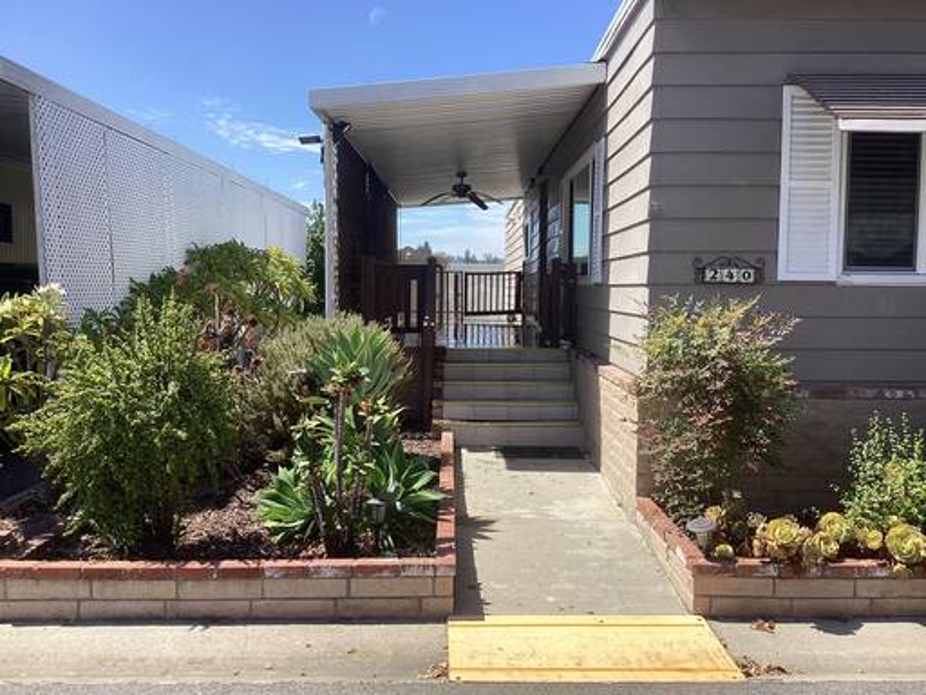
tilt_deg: -3.8
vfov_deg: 45.4
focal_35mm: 31
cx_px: 463
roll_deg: -1.3
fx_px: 829
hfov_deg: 58.4
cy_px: 348
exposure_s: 1/1045
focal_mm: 3.3
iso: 25
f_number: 2.4
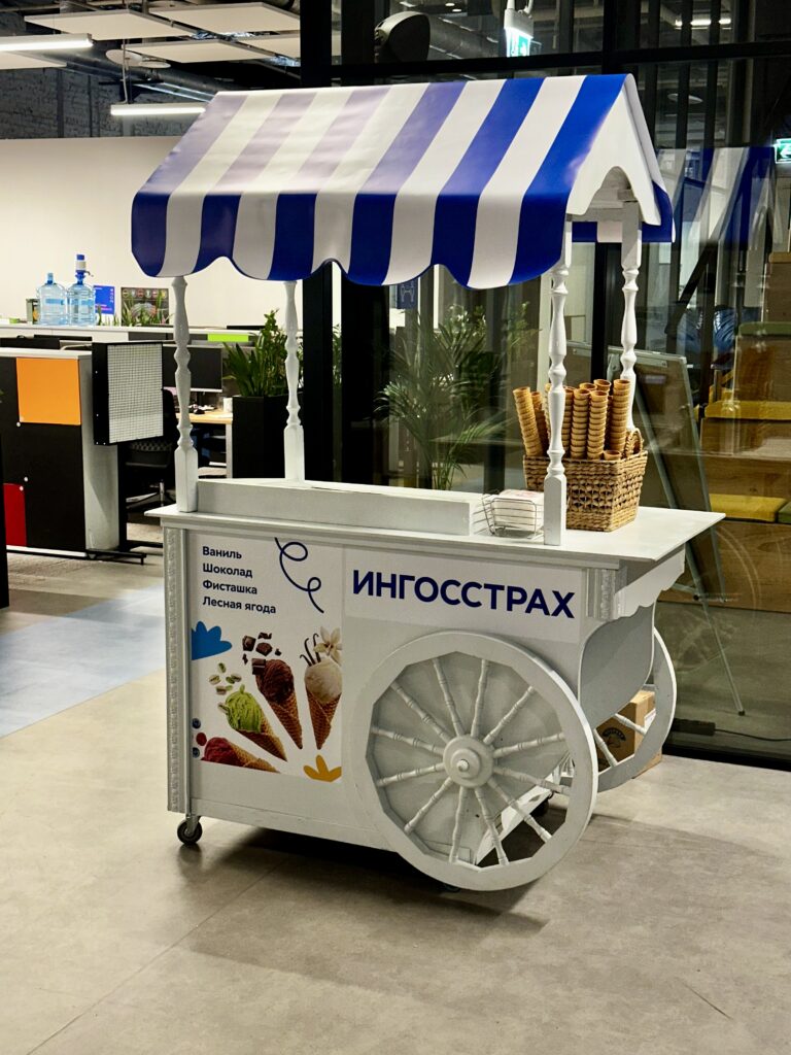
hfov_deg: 30.3
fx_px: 1462
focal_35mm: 48
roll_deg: -0.8
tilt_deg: -10.2
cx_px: 396
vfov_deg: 39.7
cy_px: 528
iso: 50
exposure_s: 1/17
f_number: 1.78
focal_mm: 6.86
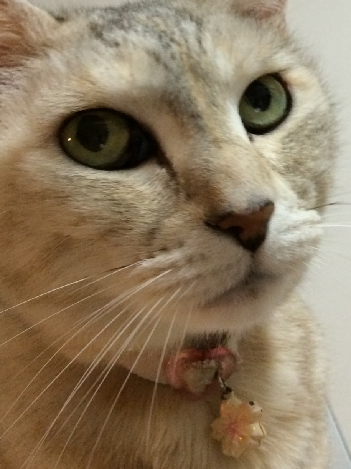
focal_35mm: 59
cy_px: 134
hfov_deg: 24.4
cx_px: 277
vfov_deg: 32.3
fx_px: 798
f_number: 2.2
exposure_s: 1/30
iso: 200
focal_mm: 4.12
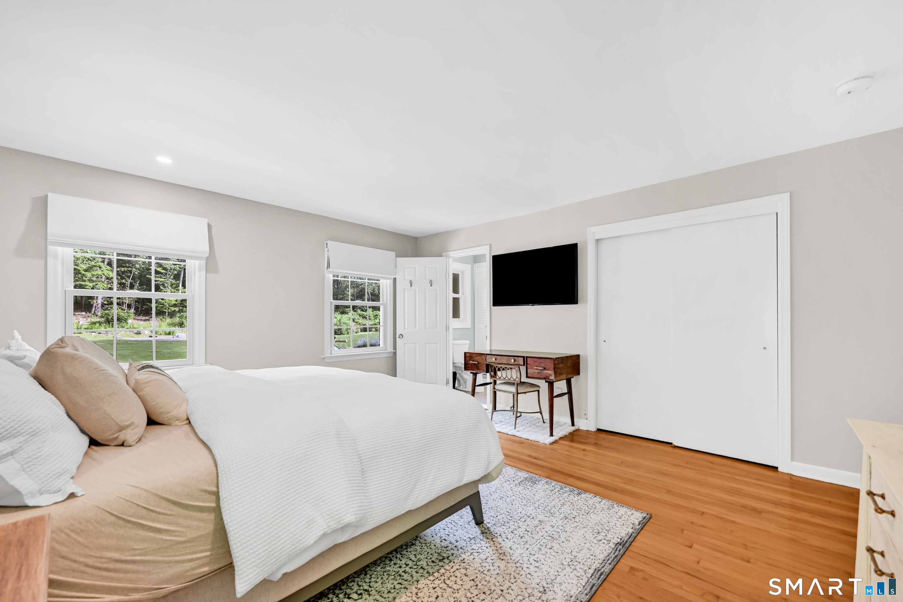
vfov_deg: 81.2
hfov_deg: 104.3
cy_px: 301
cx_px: 452
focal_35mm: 14
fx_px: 351
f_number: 8
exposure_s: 1/250
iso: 200
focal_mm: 14
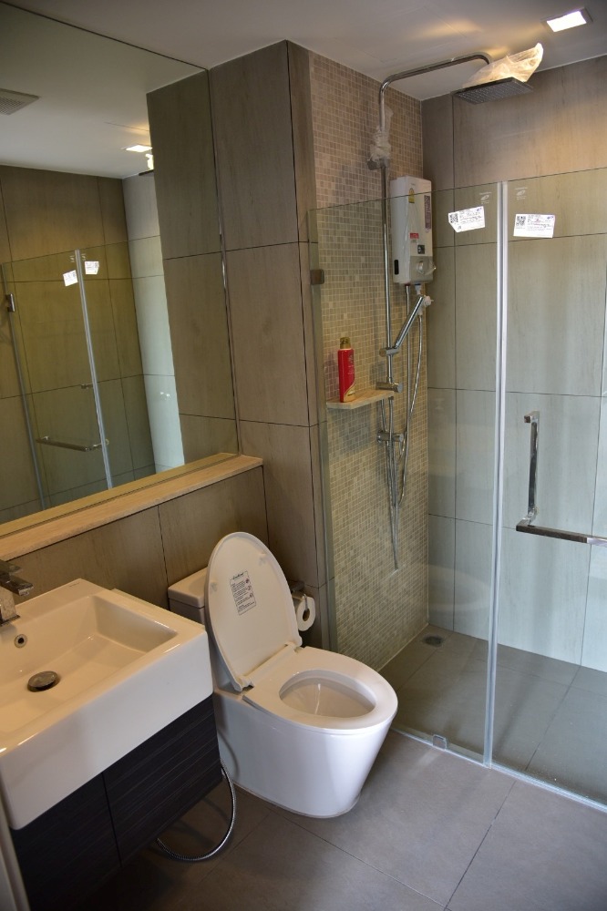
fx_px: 607
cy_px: 456
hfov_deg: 53.1
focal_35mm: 24
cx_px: 304
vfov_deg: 73.8
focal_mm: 24
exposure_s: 1/60
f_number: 4
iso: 400
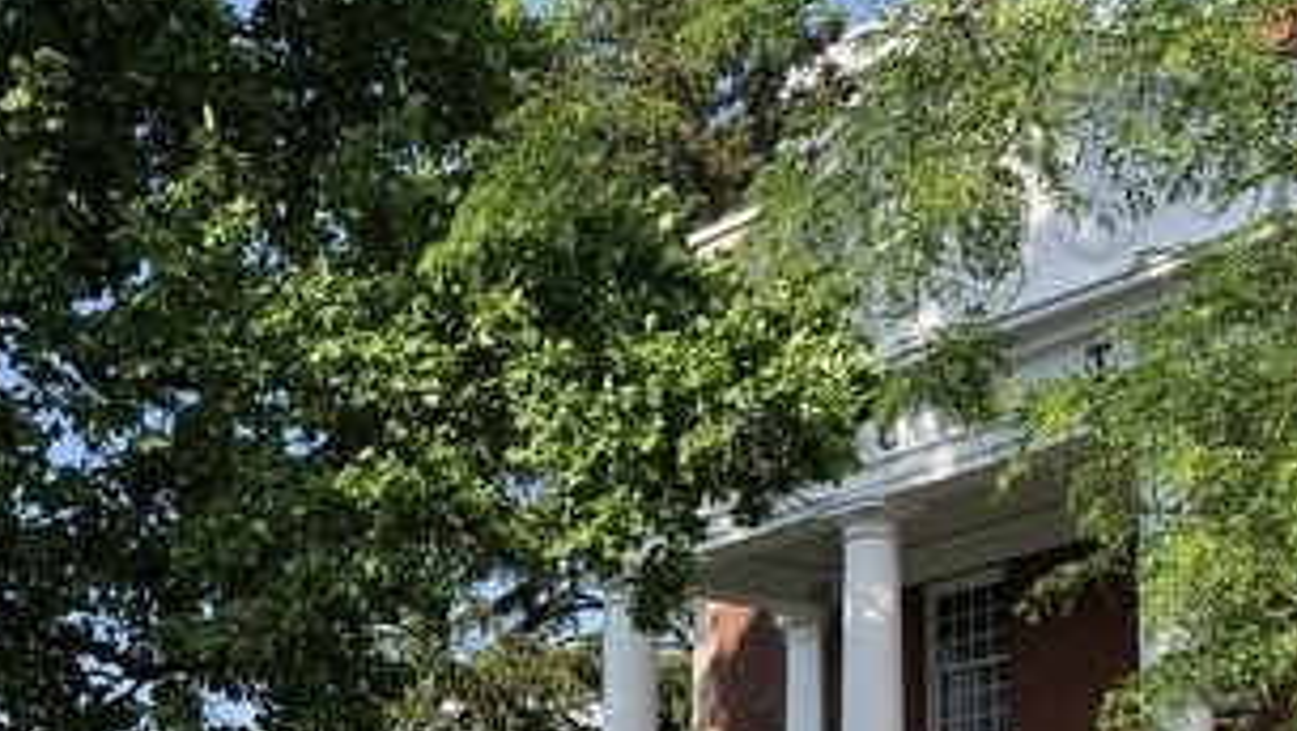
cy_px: 837
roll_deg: -1.4
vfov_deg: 14.7
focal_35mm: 80
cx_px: 272
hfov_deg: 26.1
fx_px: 2753
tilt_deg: +9.5
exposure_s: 1/600
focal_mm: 4
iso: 20
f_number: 1.8
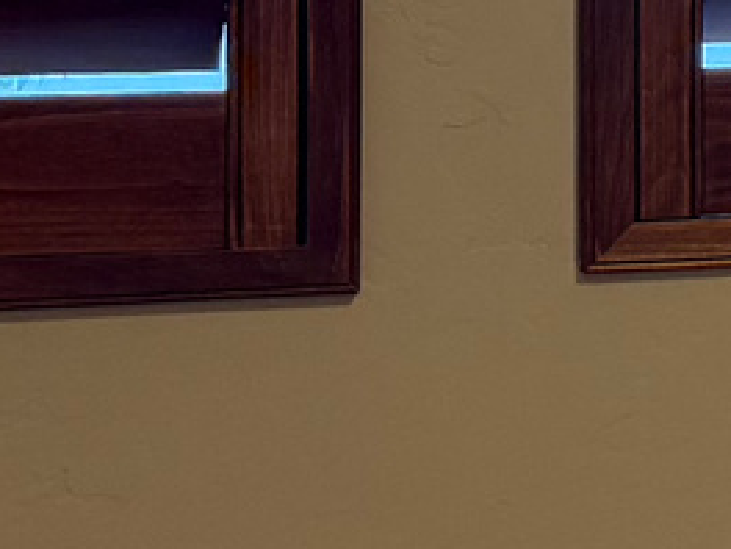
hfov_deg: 9.6
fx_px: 3928
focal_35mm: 186
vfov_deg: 7.9
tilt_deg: -1.1
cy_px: -177
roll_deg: +0.6
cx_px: 1681
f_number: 1.78
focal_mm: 6.76
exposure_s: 1/60
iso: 250
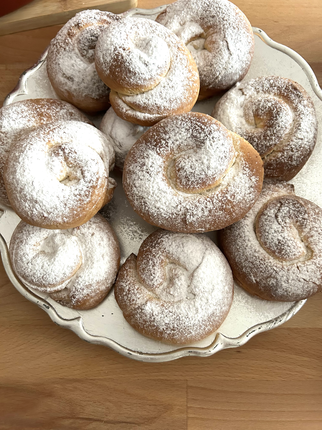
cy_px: 215
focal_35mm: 26
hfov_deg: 53.1
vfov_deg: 67.3
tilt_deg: -78.6
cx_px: 161
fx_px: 322
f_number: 1.5
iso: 400
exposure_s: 1/33
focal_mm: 5.7
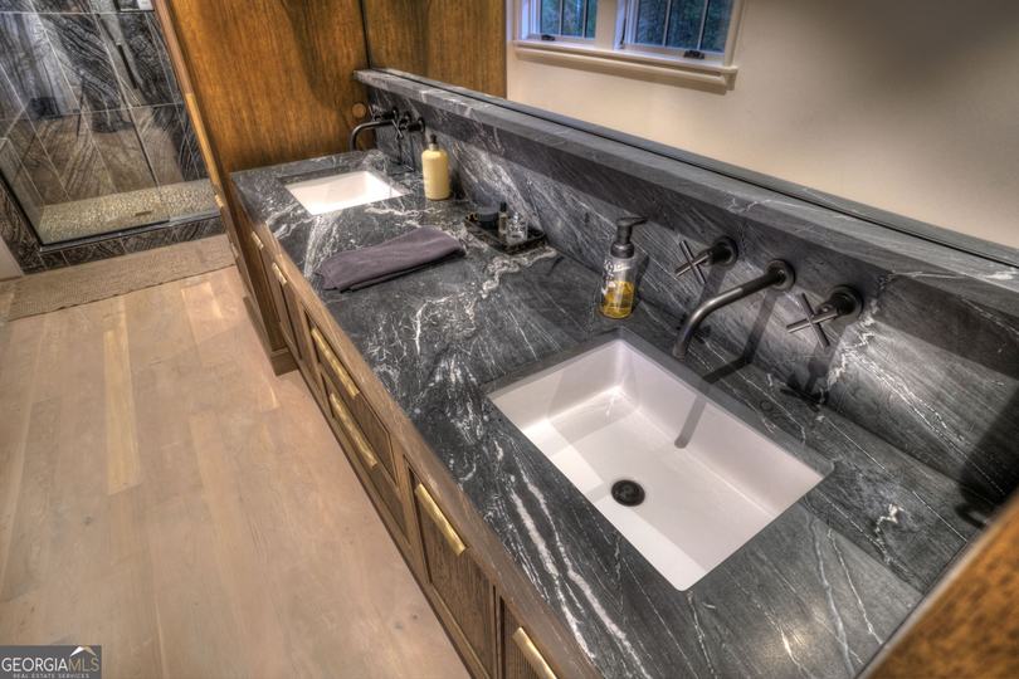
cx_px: 510
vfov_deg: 67.4
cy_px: 340
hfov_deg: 90.0
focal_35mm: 18
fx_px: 509
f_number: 8
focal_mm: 18
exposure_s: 1/13
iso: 800
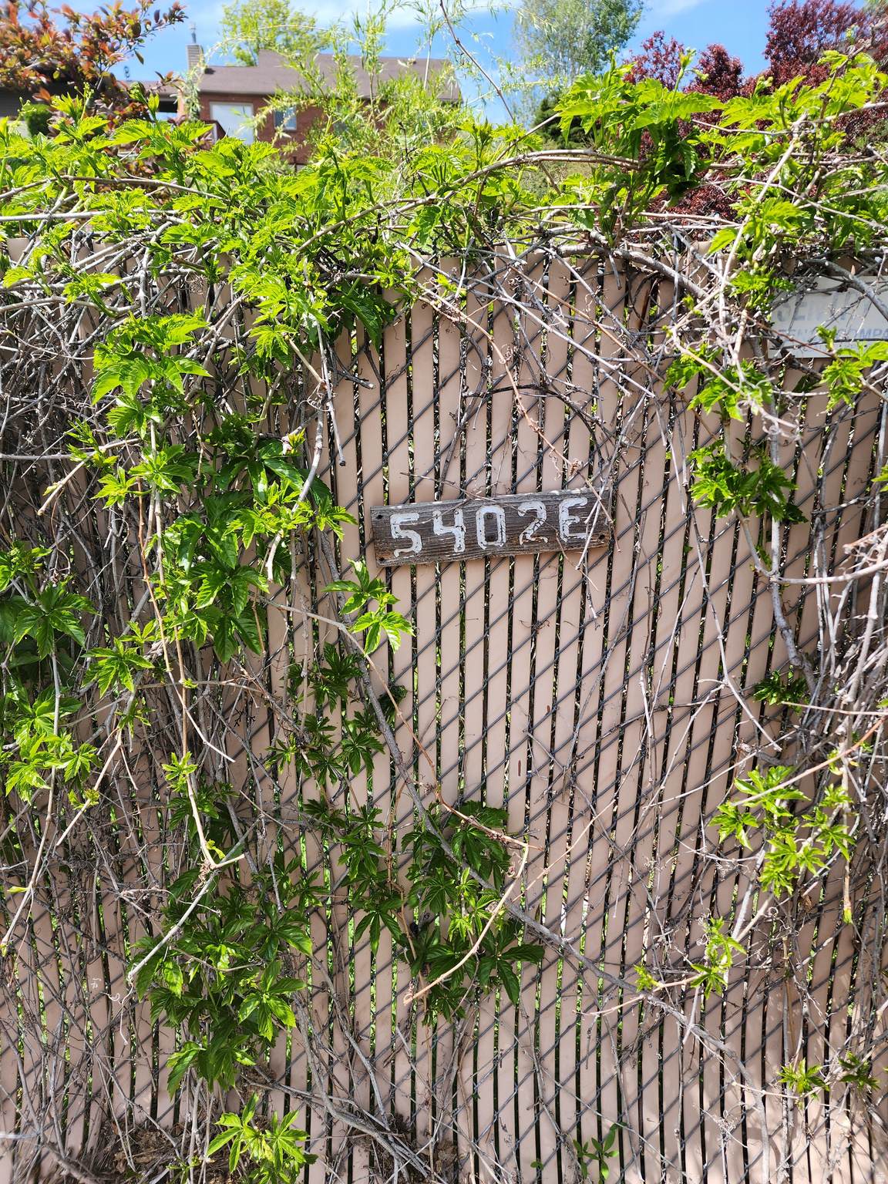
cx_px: 444
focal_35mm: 23
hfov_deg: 58.9
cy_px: 592
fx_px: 787
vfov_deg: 73.9
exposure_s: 1/446
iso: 12
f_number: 1.8
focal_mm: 6.4
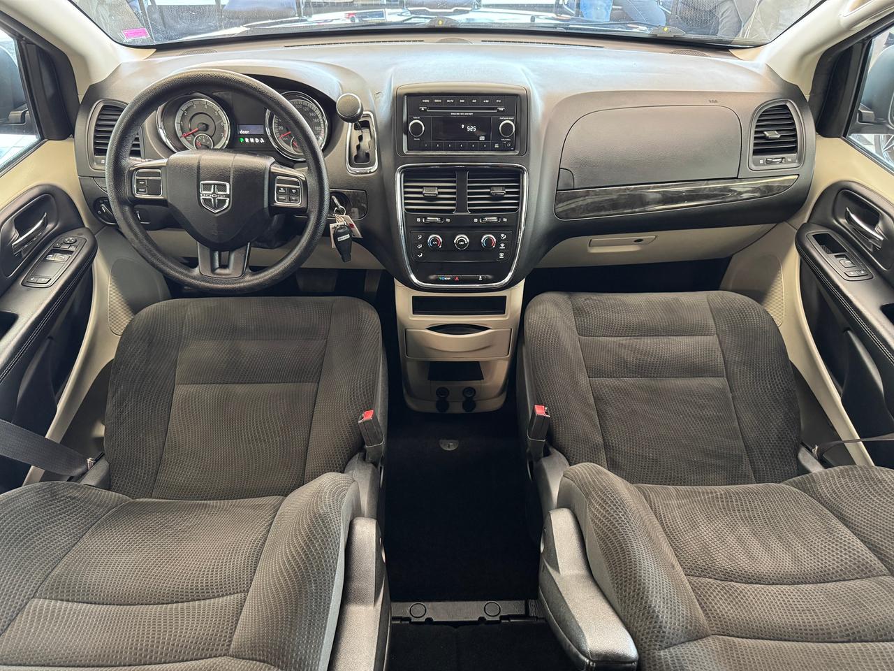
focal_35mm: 24
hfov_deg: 71.6
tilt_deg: -42.2
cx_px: 447
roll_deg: -0.7
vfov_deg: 56.8
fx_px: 620
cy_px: 336
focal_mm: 6.76
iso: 800
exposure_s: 1/40
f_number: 1.78
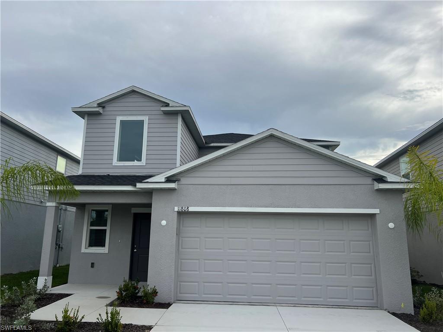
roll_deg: -0.9
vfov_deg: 53.1
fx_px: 333
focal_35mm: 26
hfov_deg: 67.3
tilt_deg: +11.9
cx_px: 222
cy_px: 166
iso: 50
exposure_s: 1/4831
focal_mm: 5.7
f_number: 1.5
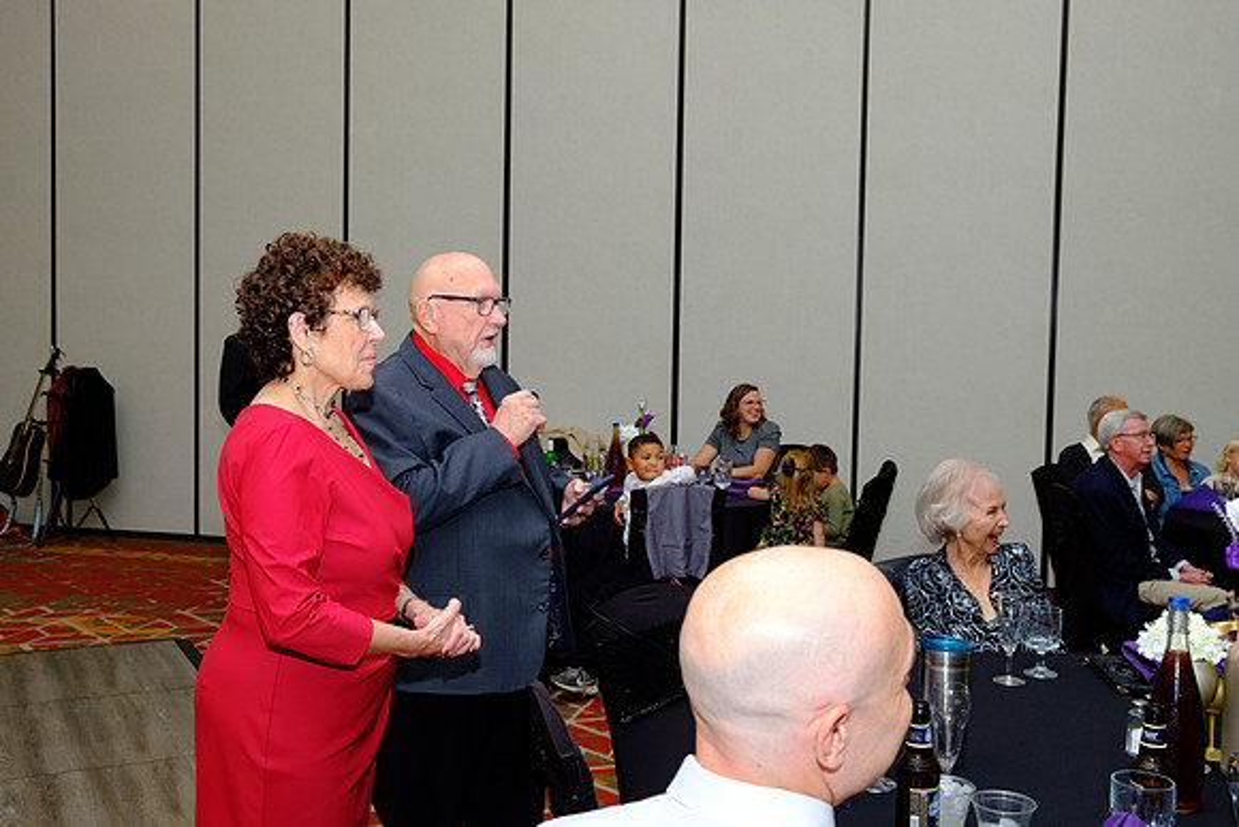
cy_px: 414
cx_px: 620
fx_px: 1205
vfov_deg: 37.9
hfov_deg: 54.4
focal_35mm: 35
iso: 1600
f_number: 5.6
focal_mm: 23.3
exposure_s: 1/160
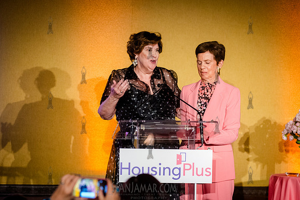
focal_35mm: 130
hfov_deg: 15.8
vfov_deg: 10.6
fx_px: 1084
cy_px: 102
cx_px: 144
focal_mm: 120
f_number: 4
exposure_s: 1/200
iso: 6400
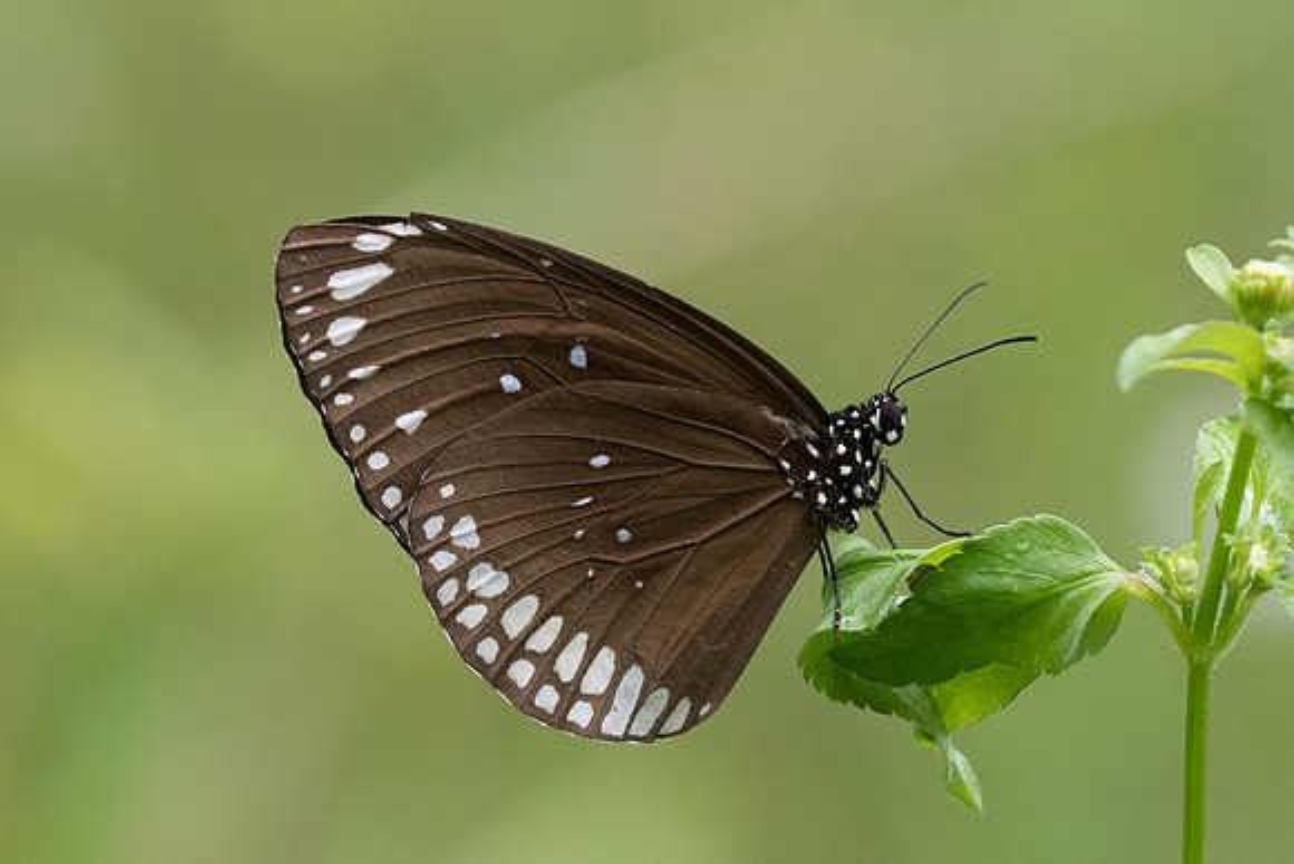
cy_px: 276
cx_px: 861
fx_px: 22358
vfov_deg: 2.2
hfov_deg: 3.3
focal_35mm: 622
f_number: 5
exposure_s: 1/640
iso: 800
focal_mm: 150
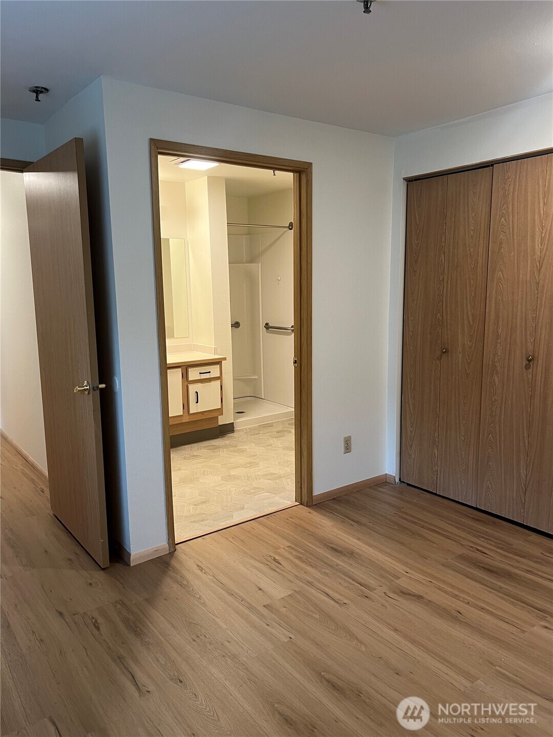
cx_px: 276
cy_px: 368
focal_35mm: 26
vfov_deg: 67.3
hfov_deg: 53.1
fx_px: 554
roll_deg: +1.3
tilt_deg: -8.5
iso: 125
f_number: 1.5
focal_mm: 5.7
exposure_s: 1/60
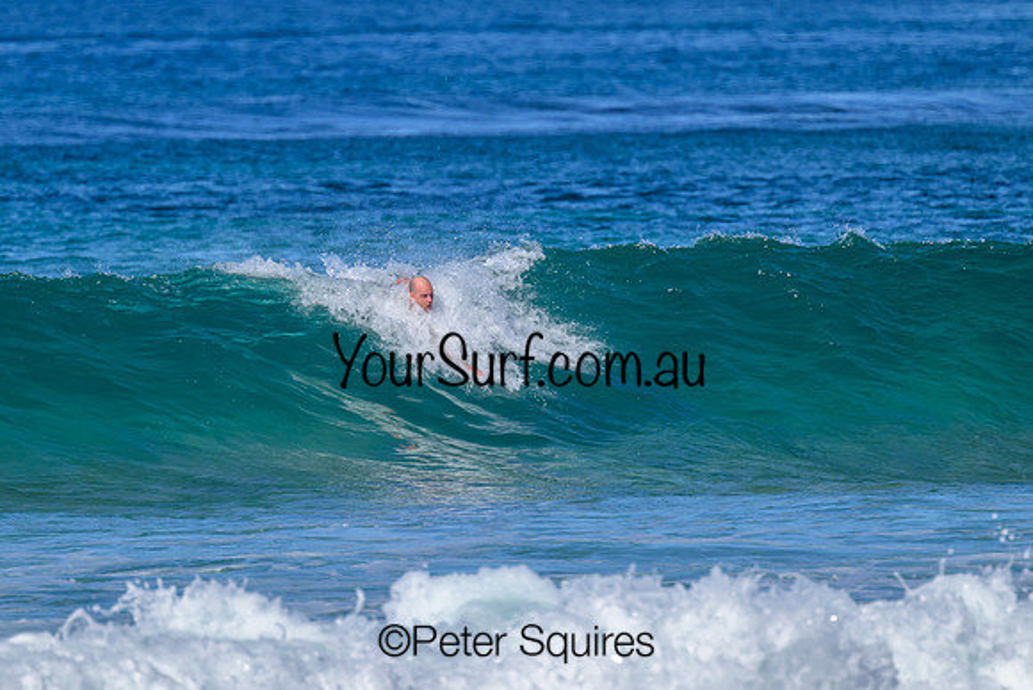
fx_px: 22103
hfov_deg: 2.7
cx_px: 479
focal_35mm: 770
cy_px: 264
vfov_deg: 1.8
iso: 500
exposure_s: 1/2000
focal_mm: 560
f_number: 8
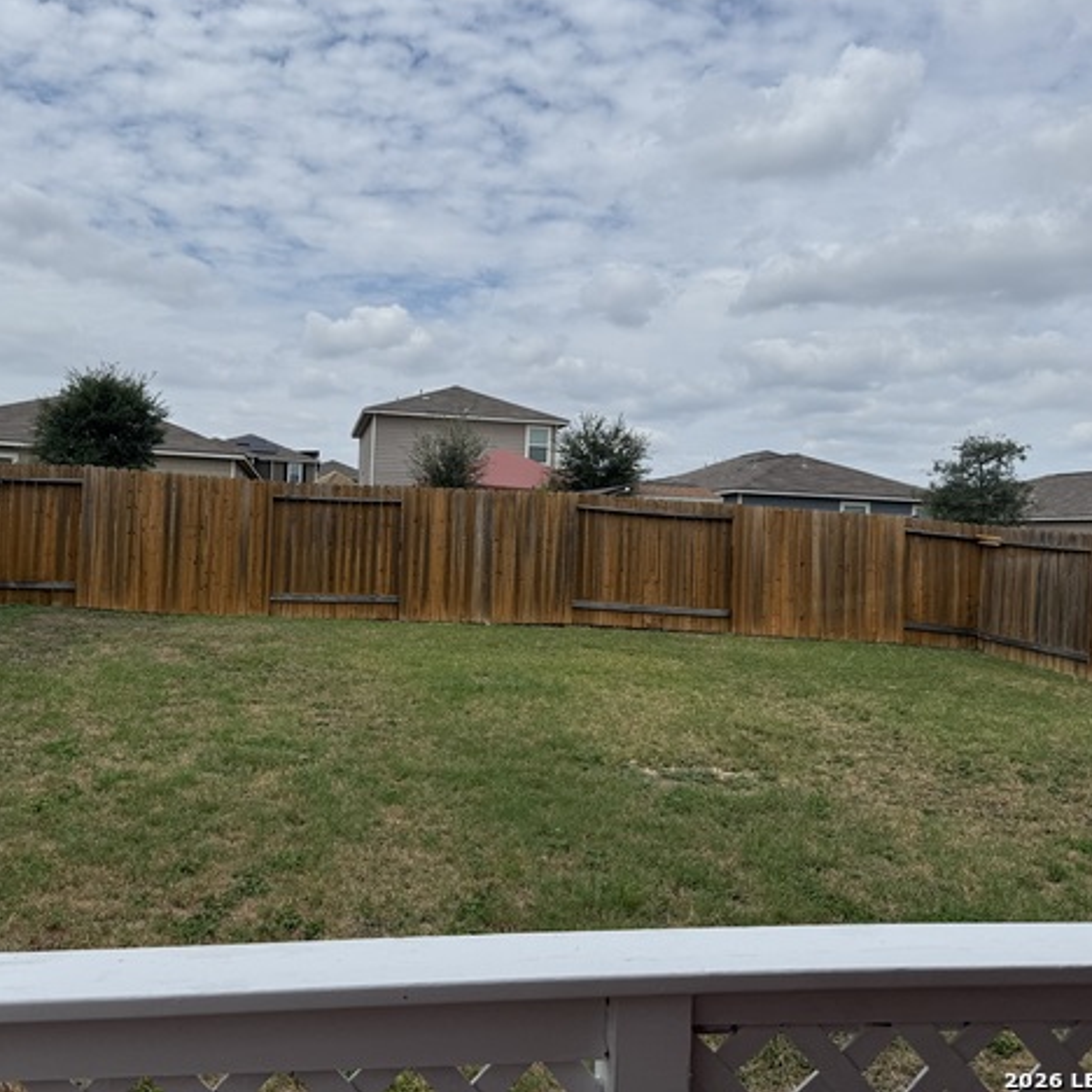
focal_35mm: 29
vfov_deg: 55.6
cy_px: 534
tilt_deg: +1.1
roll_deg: -2.6
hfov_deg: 55.3
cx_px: 443
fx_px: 1035
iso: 80
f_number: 1.78
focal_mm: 6.76
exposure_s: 1/9091
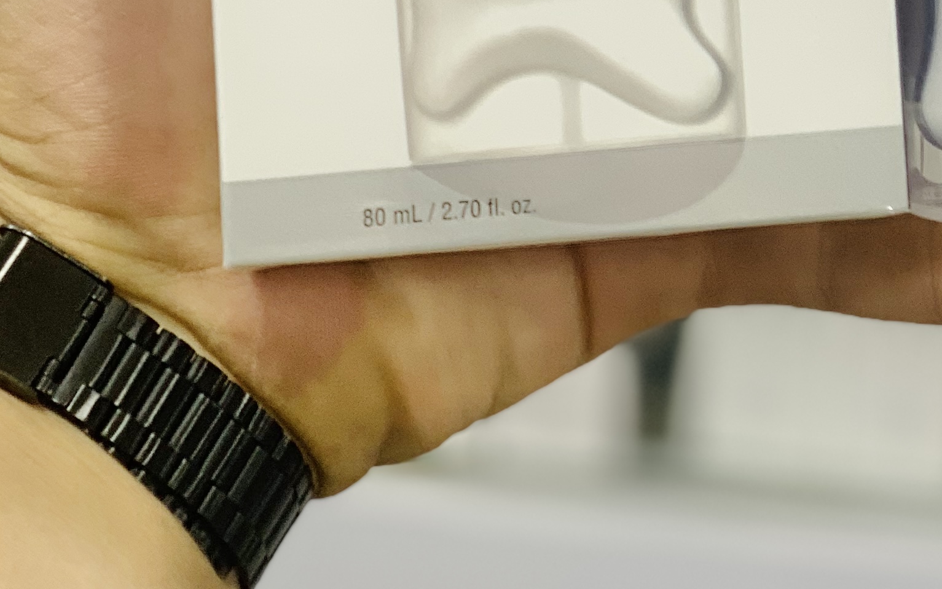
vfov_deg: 8.6
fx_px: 3722
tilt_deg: -10.9
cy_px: -597
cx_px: 752
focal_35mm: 145
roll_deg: +0.1
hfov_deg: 14.3
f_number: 2.4
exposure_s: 1/100
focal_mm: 6
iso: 32
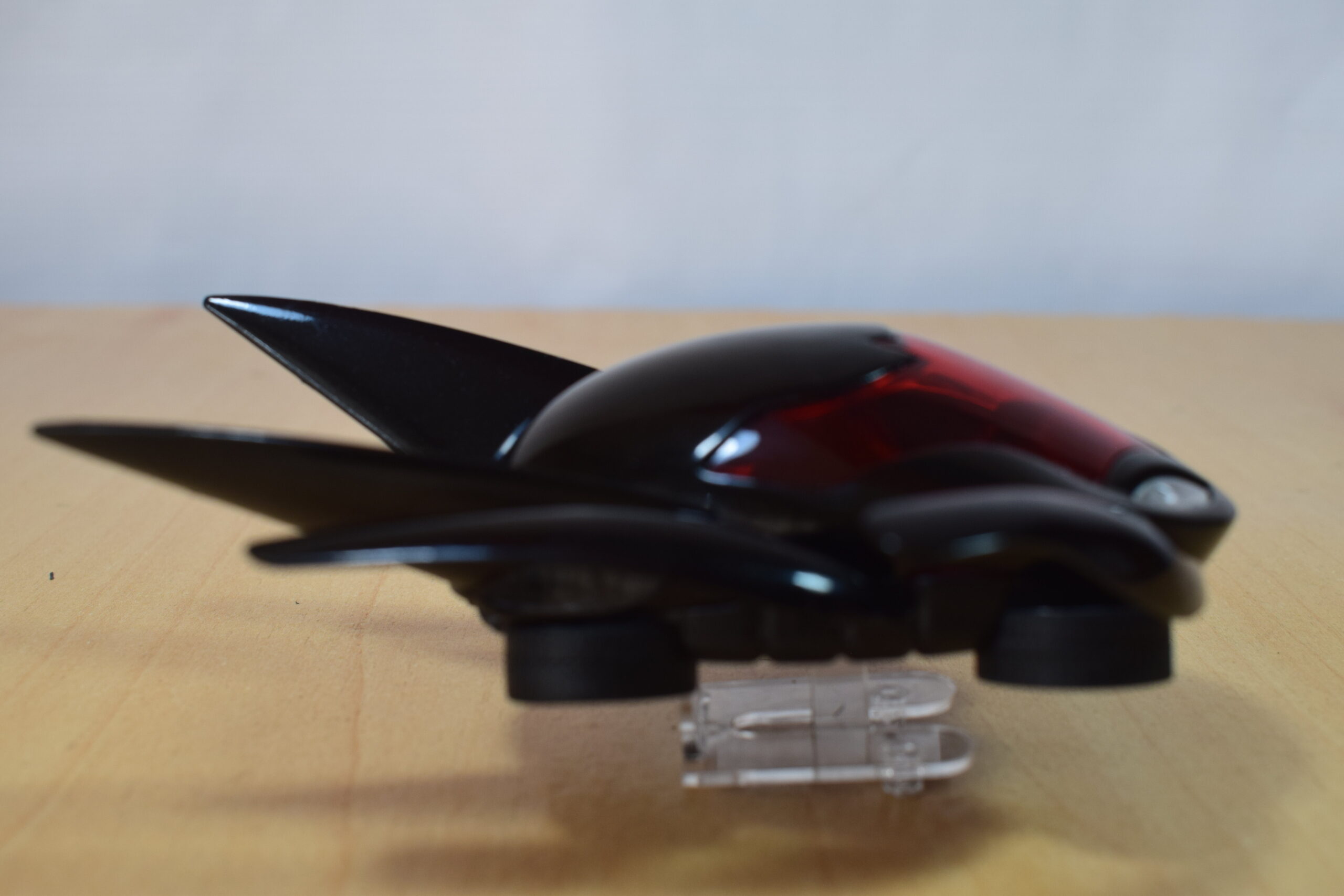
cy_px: 448
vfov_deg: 31.9
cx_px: 672
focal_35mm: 42
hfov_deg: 46.4
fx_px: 1568
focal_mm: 28
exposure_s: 1/100
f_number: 9
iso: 400
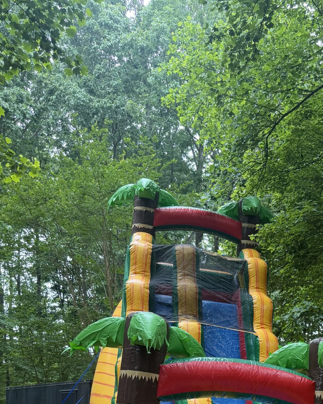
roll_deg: -1.2
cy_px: 447
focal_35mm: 54
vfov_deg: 30.9
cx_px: 319
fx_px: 646
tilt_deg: -5.2
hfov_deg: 26.7
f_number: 1.78
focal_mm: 6.76
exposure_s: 1/121
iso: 125
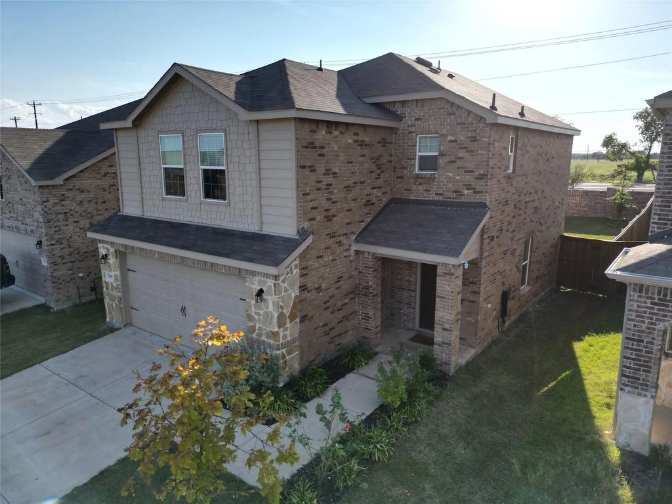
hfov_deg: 71.6
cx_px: 336
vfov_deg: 56.8
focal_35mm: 24
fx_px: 466
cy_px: 252
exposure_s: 1/100
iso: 100
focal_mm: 6.72
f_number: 1.7
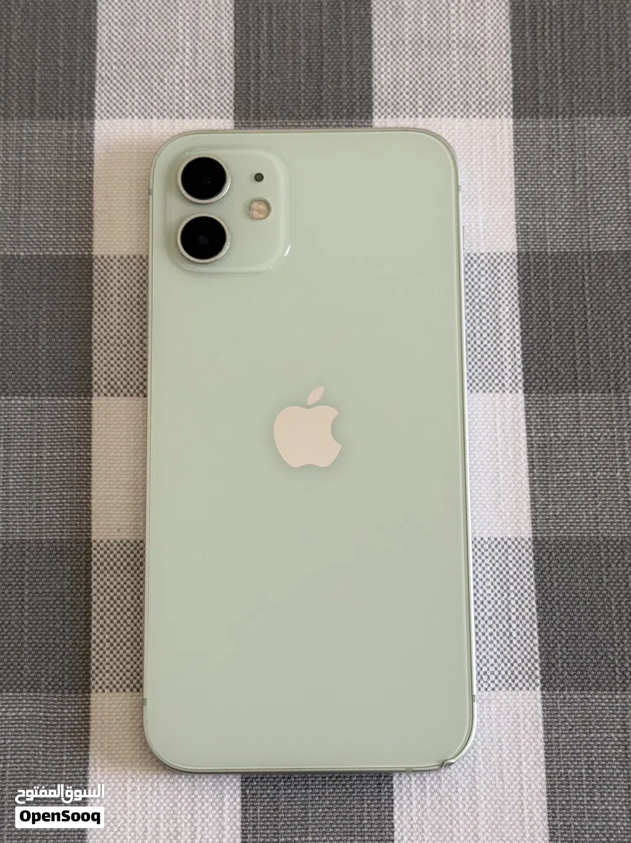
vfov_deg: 39.7
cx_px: 316
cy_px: 422
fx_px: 1168
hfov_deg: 30.2
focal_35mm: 48
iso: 100
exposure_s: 1/121
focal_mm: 6.76
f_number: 1.78
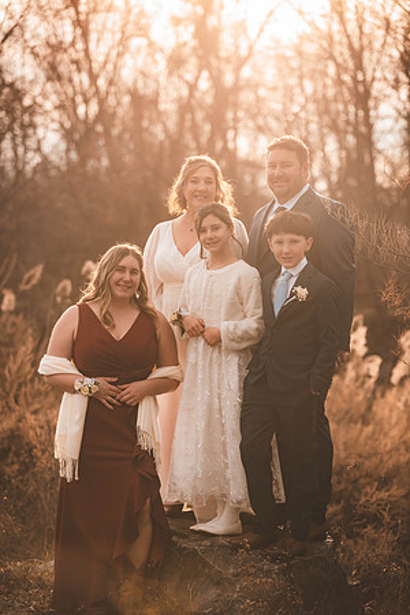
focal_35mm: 100
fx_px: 1708
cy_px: 308
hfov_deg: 13.7
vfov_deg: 20.4
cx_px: 205
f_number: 2.8
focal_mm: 100
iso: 400
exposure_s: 1/2500
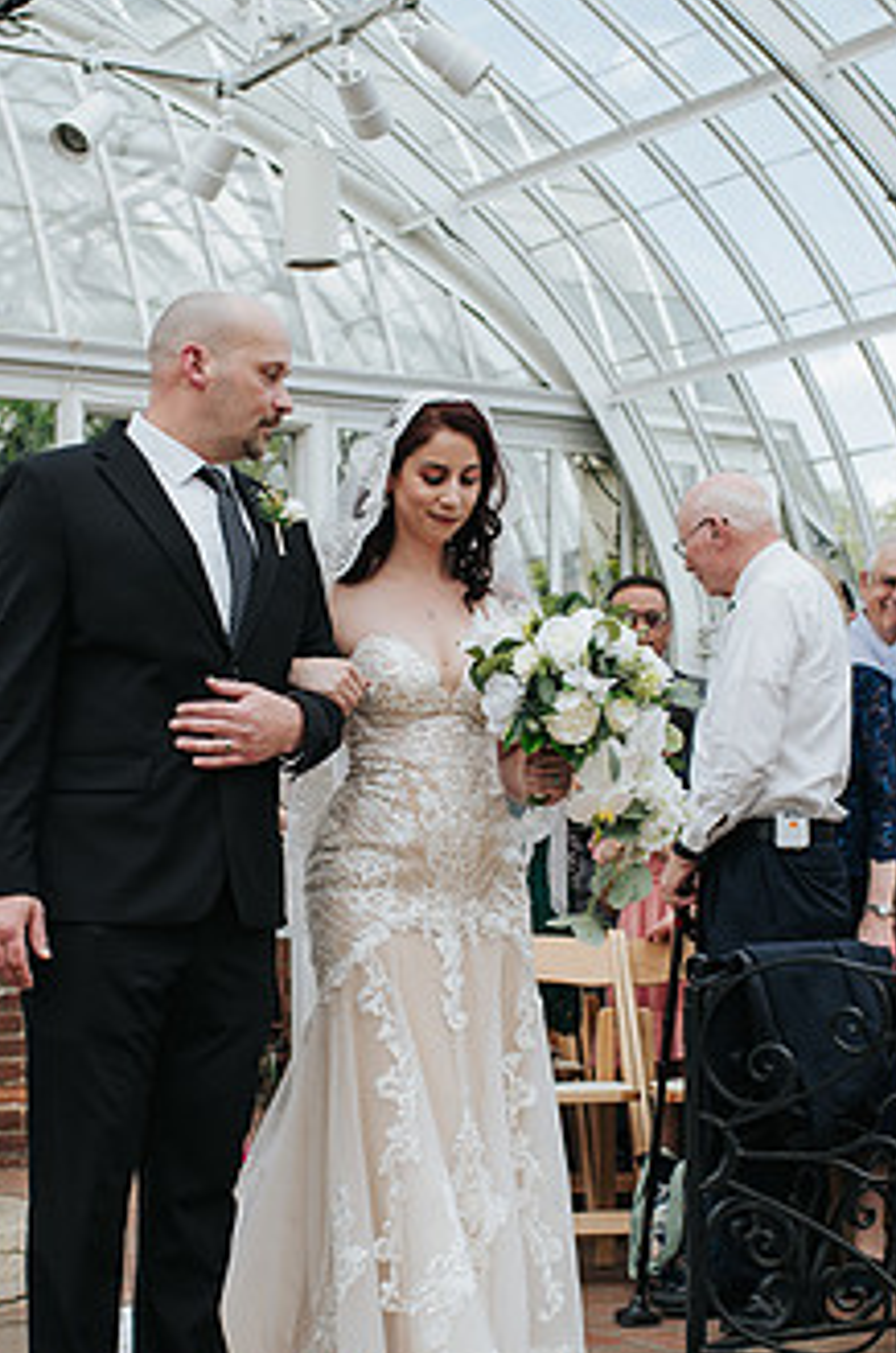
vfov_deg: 28.0
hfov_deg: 18.8
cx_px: 377
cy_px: 827
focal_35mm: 72
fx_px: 2699
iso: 220
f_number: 3.5
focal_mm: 35
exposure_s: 1/800
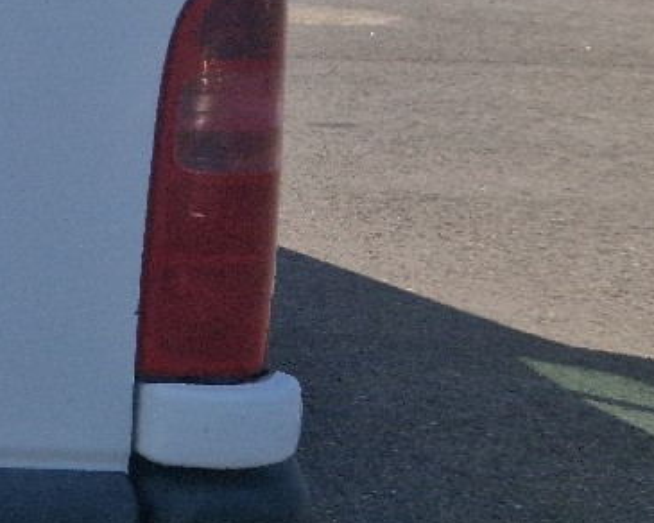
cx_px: -649
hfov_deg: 13.8
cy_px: -97
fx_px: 2284
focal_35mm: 118
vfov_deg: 12.8
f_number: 1.8
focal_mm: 5.4
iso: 50
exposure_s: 1/2000
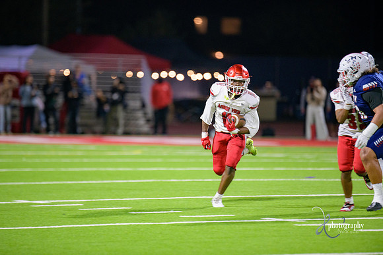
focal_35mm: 300
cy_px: 128
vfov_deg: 4.6
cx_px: 192
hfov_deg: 6.9
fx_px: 3192
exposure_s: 1/250
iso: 2000
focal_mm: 300
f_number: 2.8
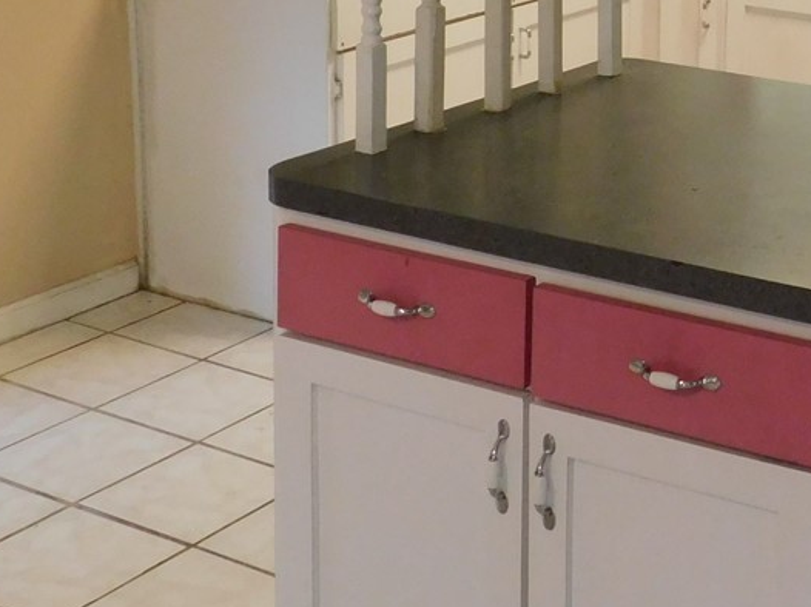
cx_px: 817
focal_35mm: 70
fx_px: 1639
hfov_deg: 26.3
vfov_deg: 19.9
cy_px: -88
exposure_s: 1/30
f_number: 3
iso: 320
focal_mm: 4
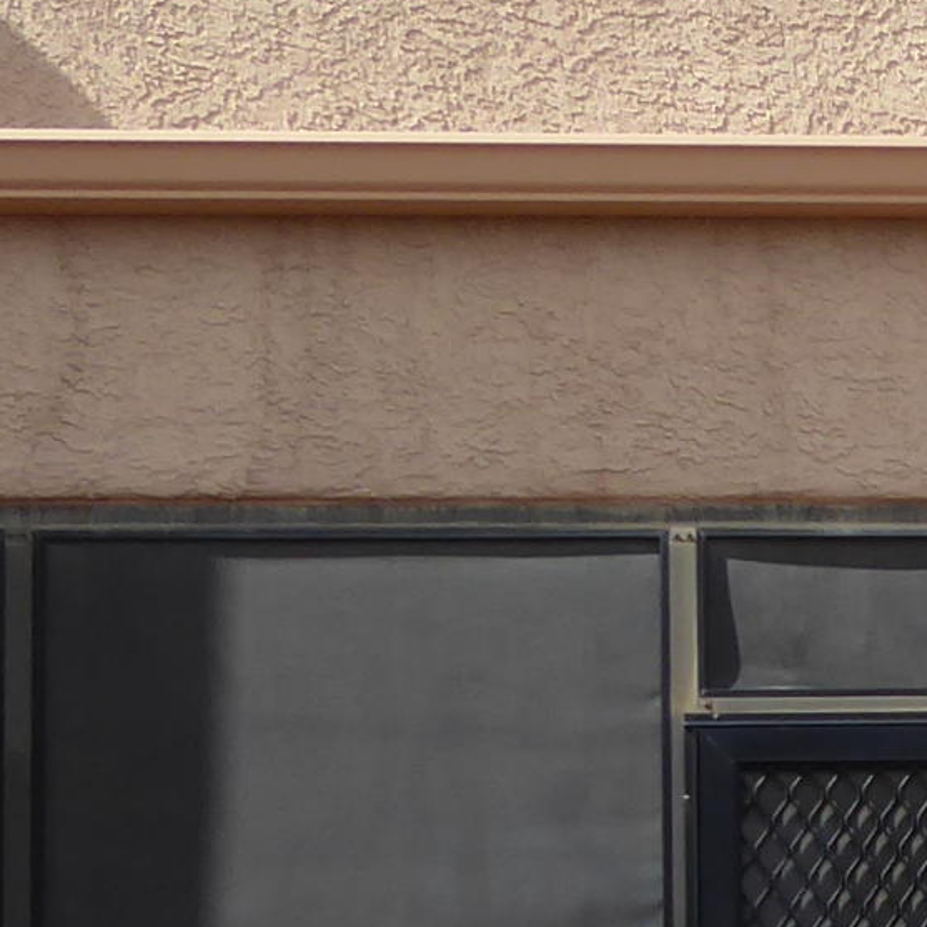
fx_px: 3605
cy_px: 1155
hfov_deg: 13.4
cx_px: 1576
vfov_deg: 14.1
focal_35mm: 119
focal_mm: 4.3
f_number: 3.3
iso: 80
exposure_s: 1/640
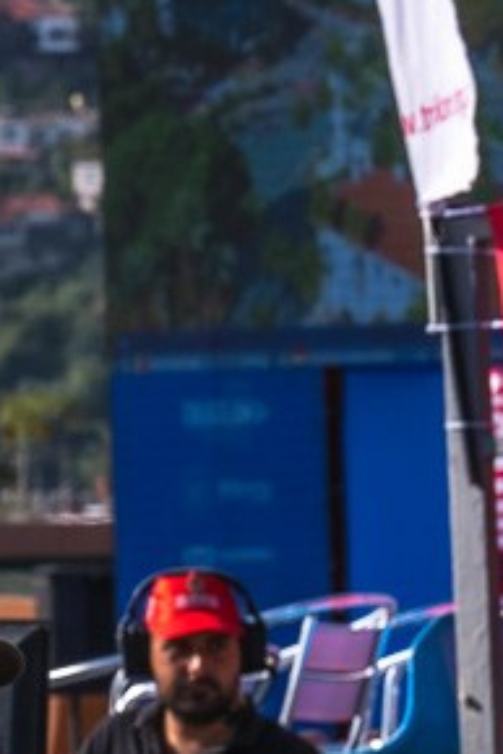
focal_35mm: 398
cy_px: 860
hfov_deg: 3.4
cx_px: 1431
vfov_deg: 5.2
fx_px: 8331
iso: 200
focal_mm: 90
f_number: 8
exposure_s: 1/800
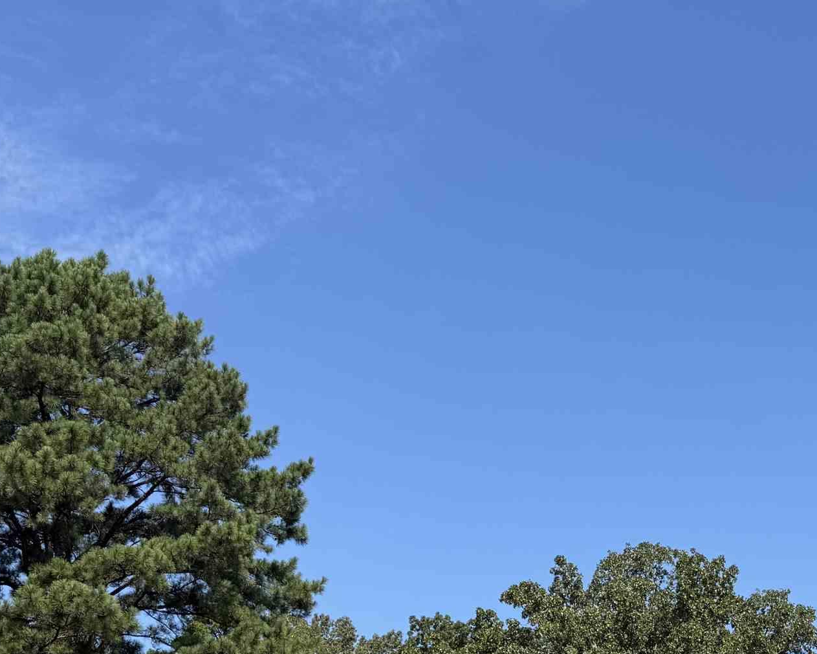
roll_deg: +2.4
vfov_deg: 25.0
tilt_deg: +9.8
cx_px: 849
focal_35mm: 57
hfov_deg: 30.3
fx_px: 1378
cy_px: 699
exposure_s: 1/3759
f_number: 1.78
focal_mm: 6.76
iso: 80
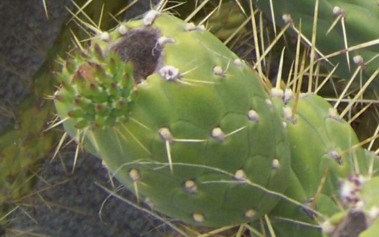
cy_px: -344
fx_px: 1983
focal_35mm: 192
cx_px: 666
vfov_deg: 6.5
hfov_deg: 10.3
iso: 66
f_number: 2.8
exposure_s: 1/640
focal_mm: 6.75
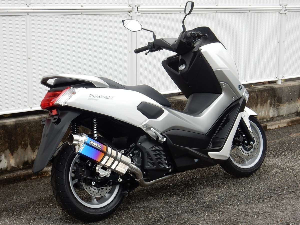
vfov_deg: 20.7
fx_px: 615
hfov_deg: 27.4
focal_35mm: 71
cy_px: 112
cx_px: 150
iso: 125
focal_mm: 12.6
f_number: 4.8
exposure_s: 1/100
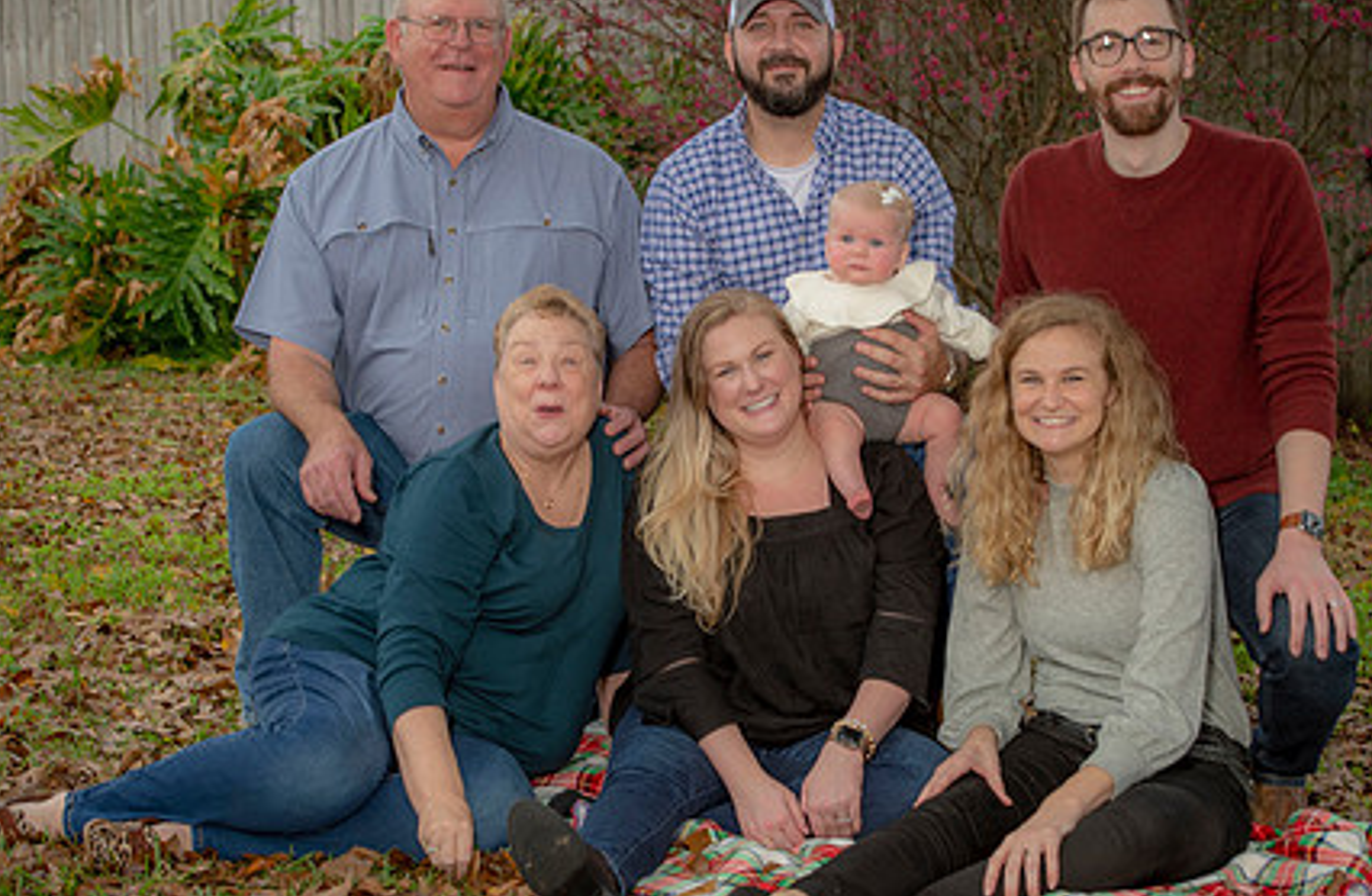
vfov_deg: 14.0
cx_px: 729
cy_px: 493
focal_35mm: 96
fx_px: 3635
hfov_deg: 21.4
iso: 160
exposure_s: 1/200
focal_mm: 70
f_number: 5.6
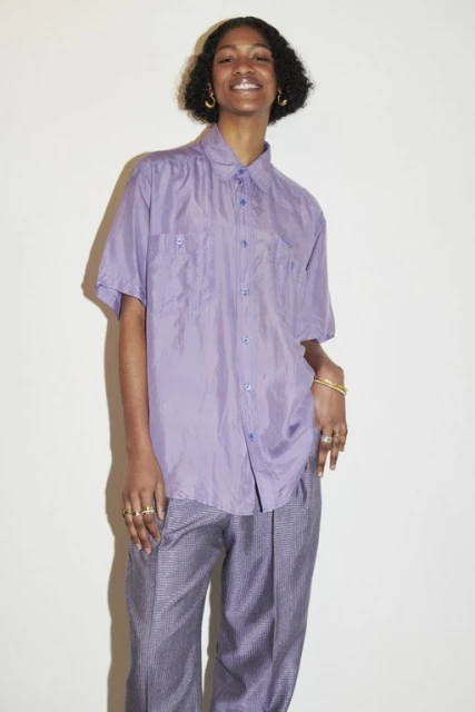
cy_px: 356
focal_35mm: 50
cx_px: 238
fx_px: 989
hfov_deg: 27.0
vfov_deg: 39.6
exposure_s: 1/125
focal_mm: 50
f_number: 8
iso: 400
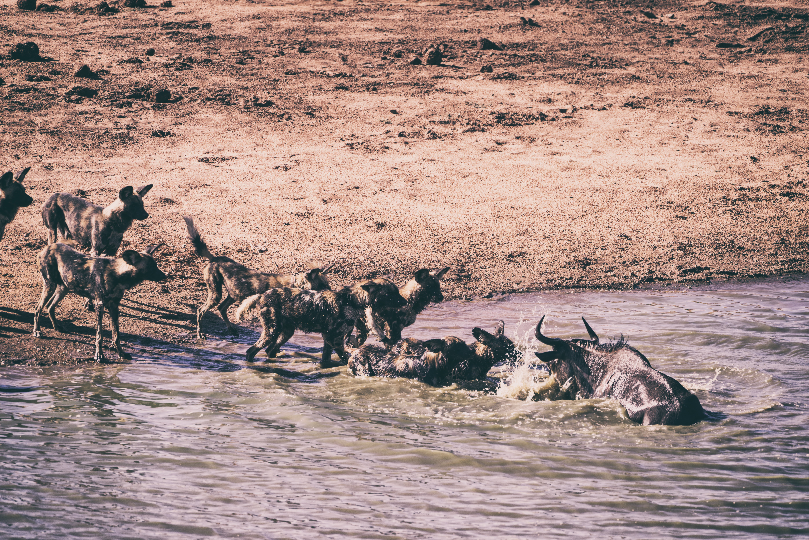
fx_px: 6743
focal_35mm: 300
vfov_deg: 4.6
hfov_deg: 6.9
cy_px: 270
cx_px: 404
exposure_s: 1/320
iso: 100
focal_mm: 300
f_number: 6.3
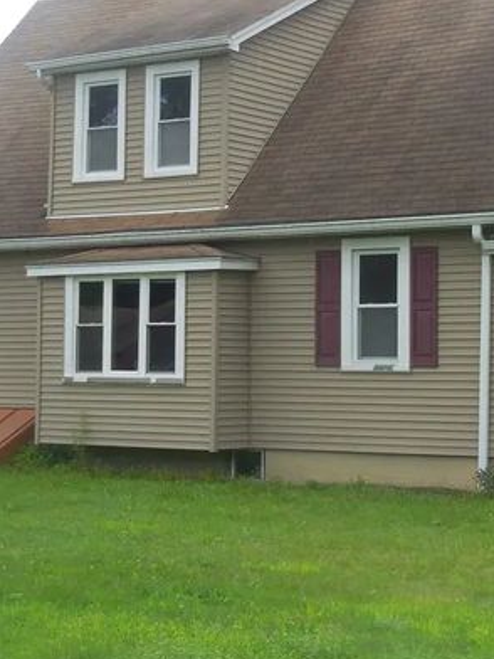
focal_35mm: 85
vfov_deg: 23.0
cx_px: 373
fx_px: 1617
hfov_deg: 17.3
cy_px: 293
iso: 125
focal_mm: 9.4
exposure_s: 1/160
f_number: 4.3
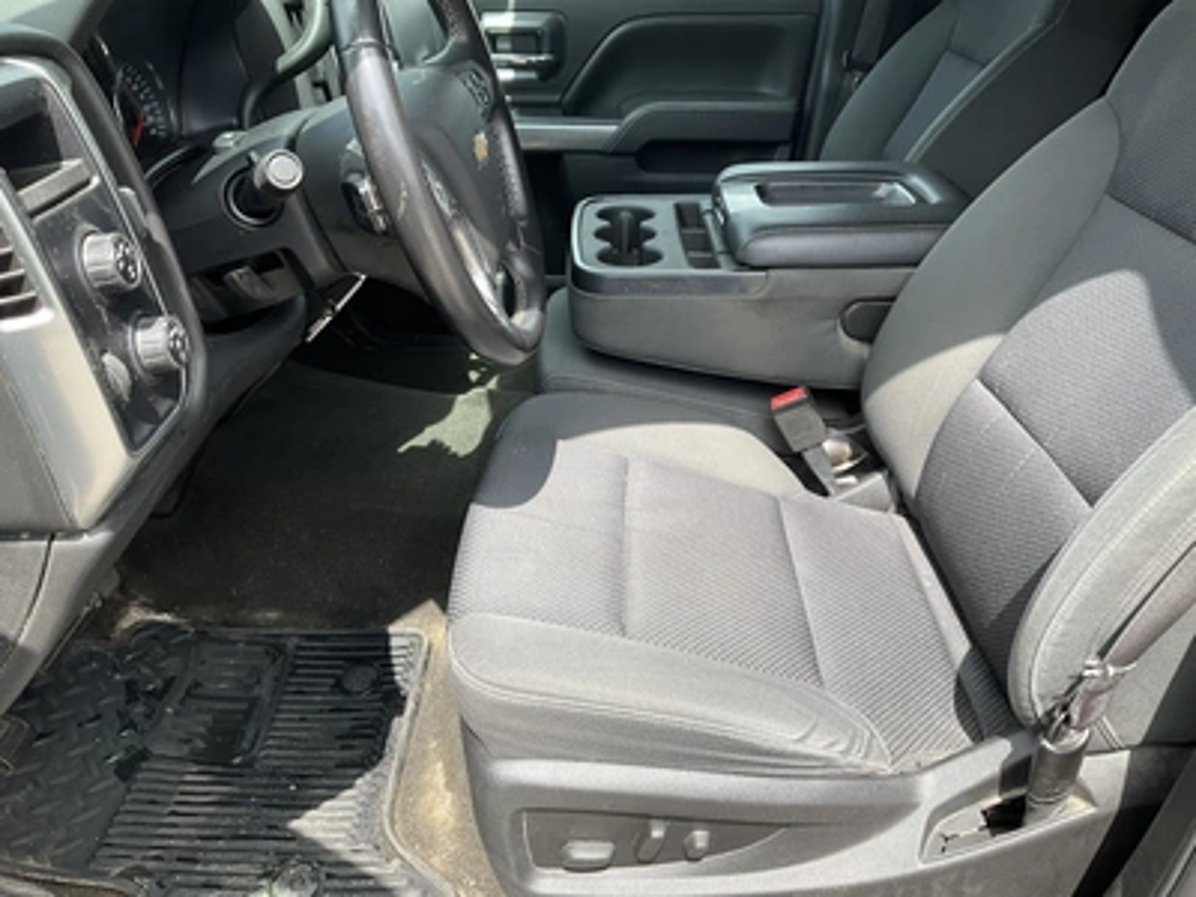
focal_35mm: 29
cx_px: 598
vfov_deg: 48.2
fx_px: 1002
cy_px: 448
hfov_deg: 61.7
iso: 25
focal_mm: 3
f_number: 1.8
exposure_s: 1/409
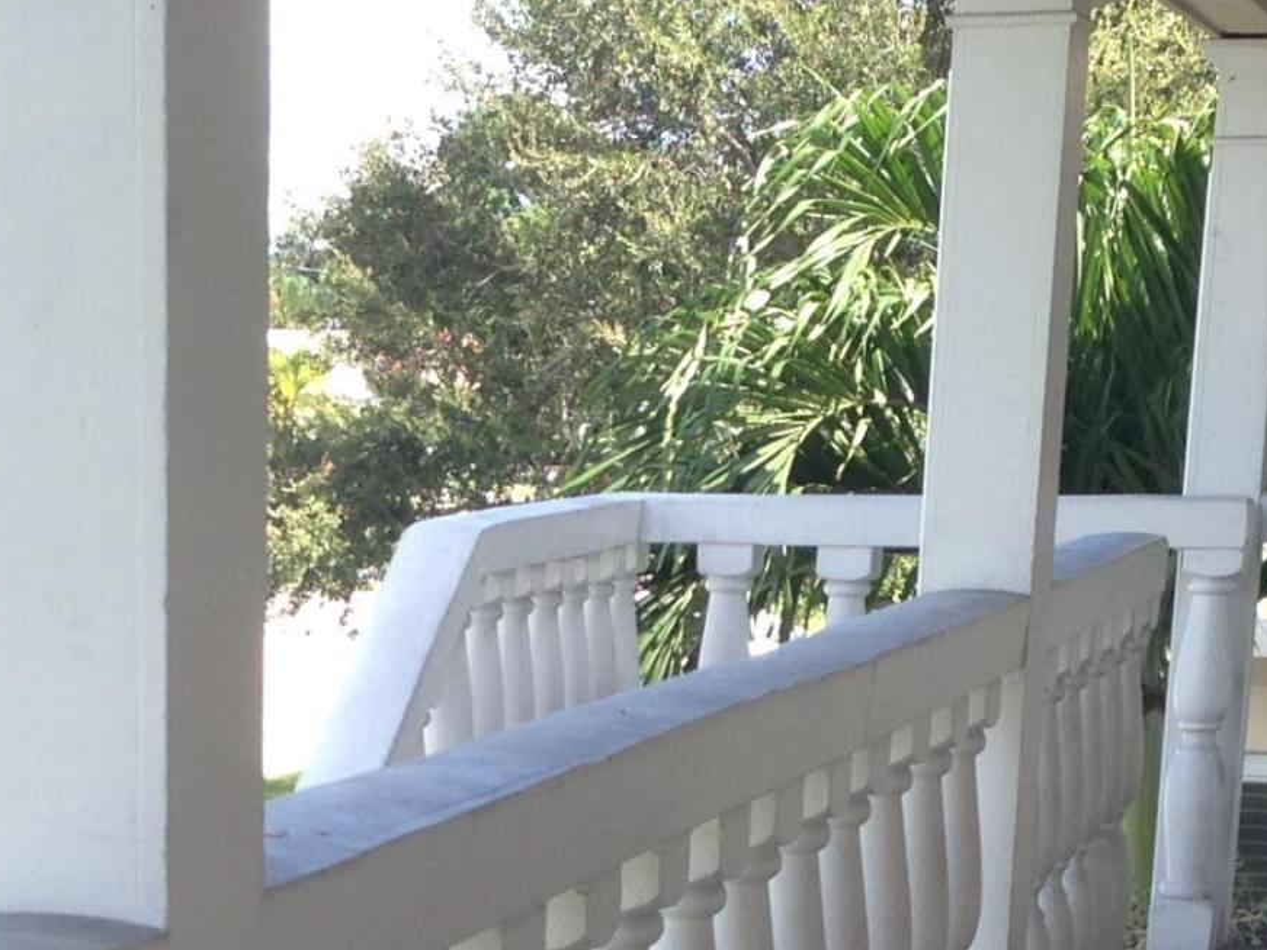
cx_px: 309
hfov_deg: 17.9
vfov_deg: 13.0
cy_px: 1358
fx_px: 3990
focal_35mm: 109
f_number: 2.4
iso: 50
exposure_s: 1/266
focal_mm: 4.12
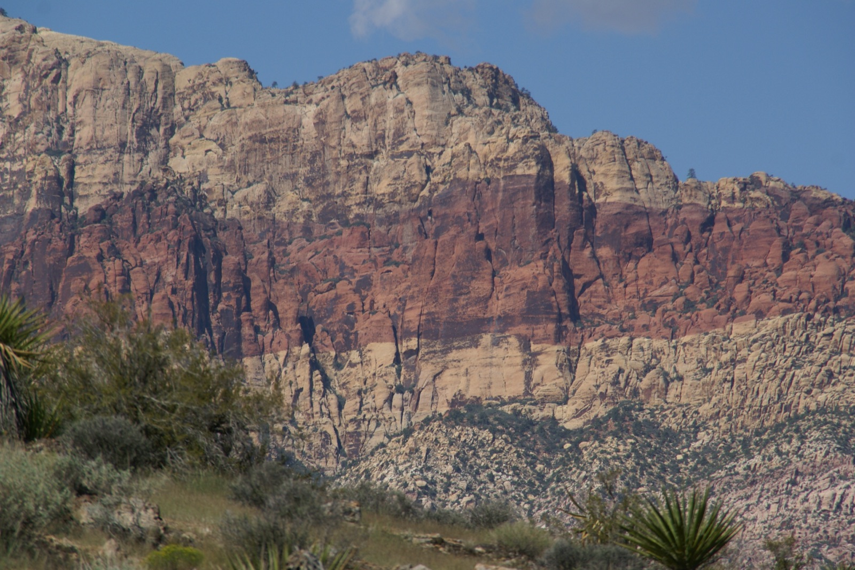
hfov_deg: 6.9
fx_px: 7123
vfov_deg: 4.6
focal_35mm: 300
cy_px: 285
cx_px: 428
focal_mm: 200
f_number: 9
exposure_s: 1/400
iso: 100
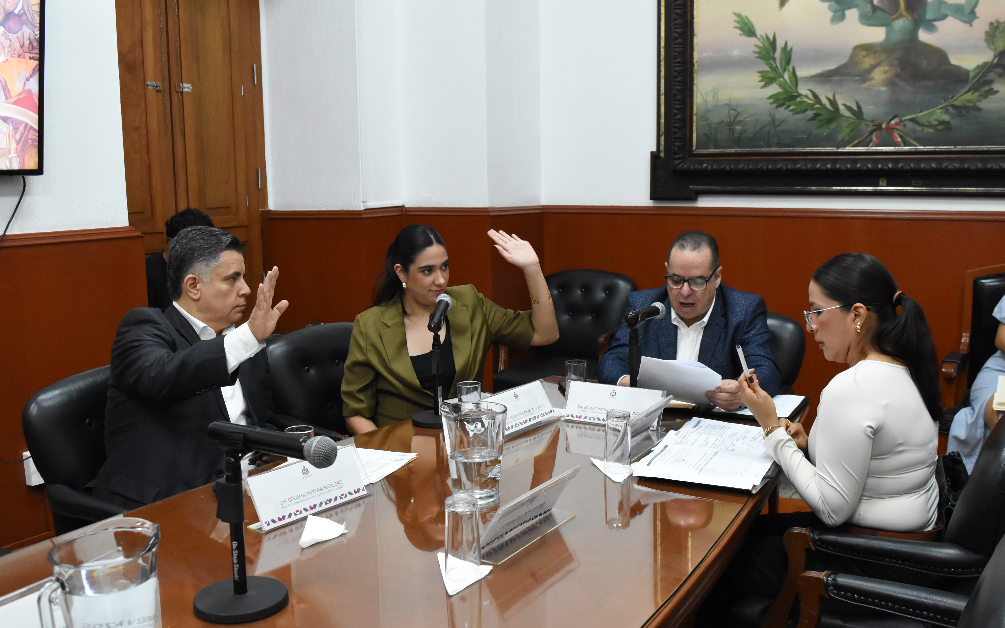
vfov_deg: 37.3
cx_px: 505
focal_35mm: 34
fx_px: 931
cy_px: 335
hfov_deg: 56.7
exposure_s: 1/100
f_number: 6.3
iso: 3200
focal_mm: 22
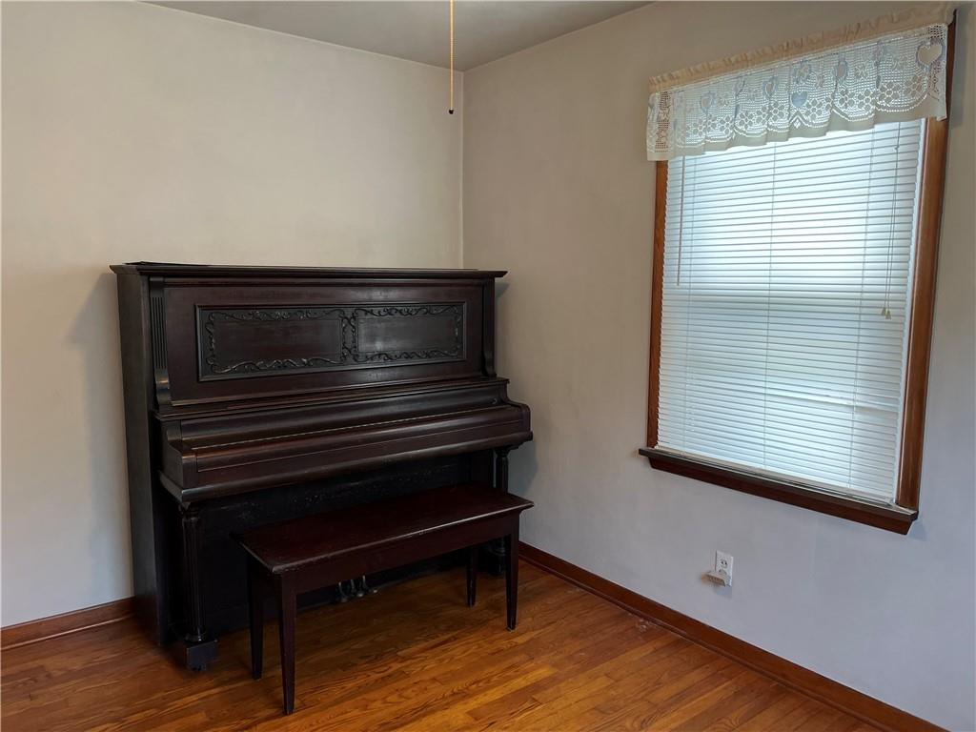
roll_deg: +0.3
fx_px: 733
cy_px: 366
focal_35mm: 26
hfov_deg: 67.3
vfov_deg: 53.1
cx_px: 488
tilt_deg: -7.7
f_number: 1.5
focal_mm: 5.7
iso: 100
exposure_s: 1/120
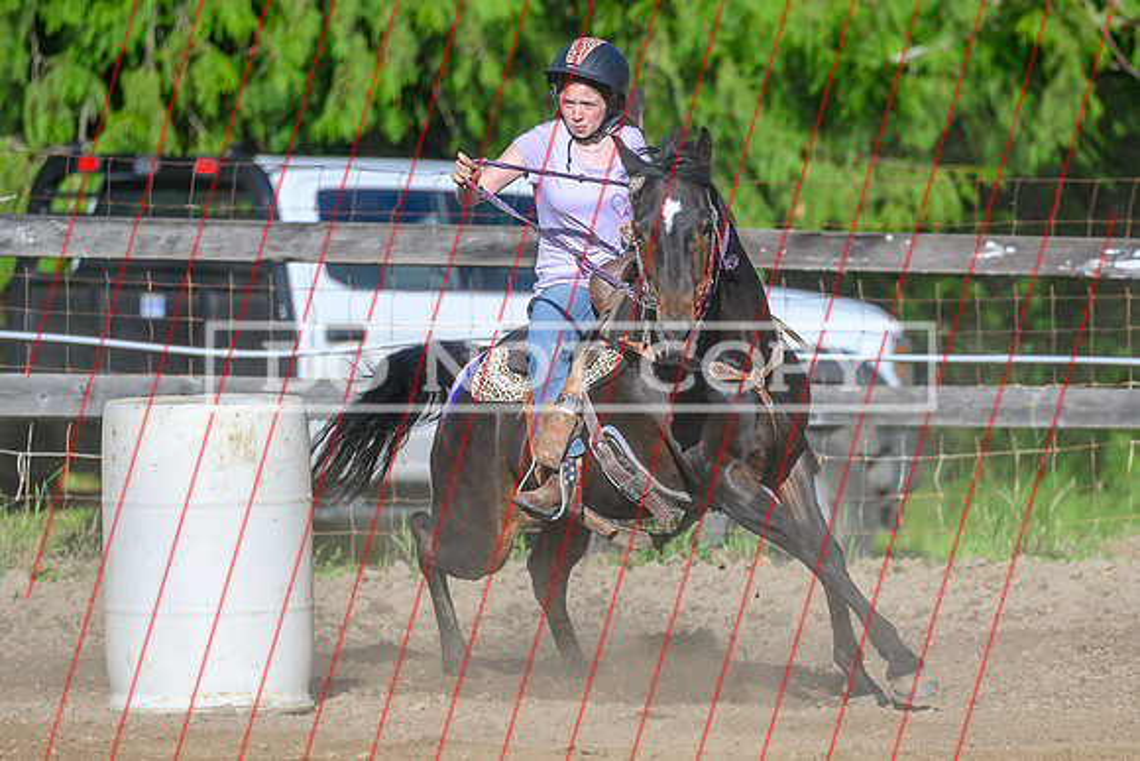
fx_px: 12860
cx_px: 606
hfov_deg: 5.1
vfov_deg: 3.4
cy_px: 431
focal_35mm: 406
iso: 160
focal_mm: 200
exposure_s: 1/2500
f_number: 2.8
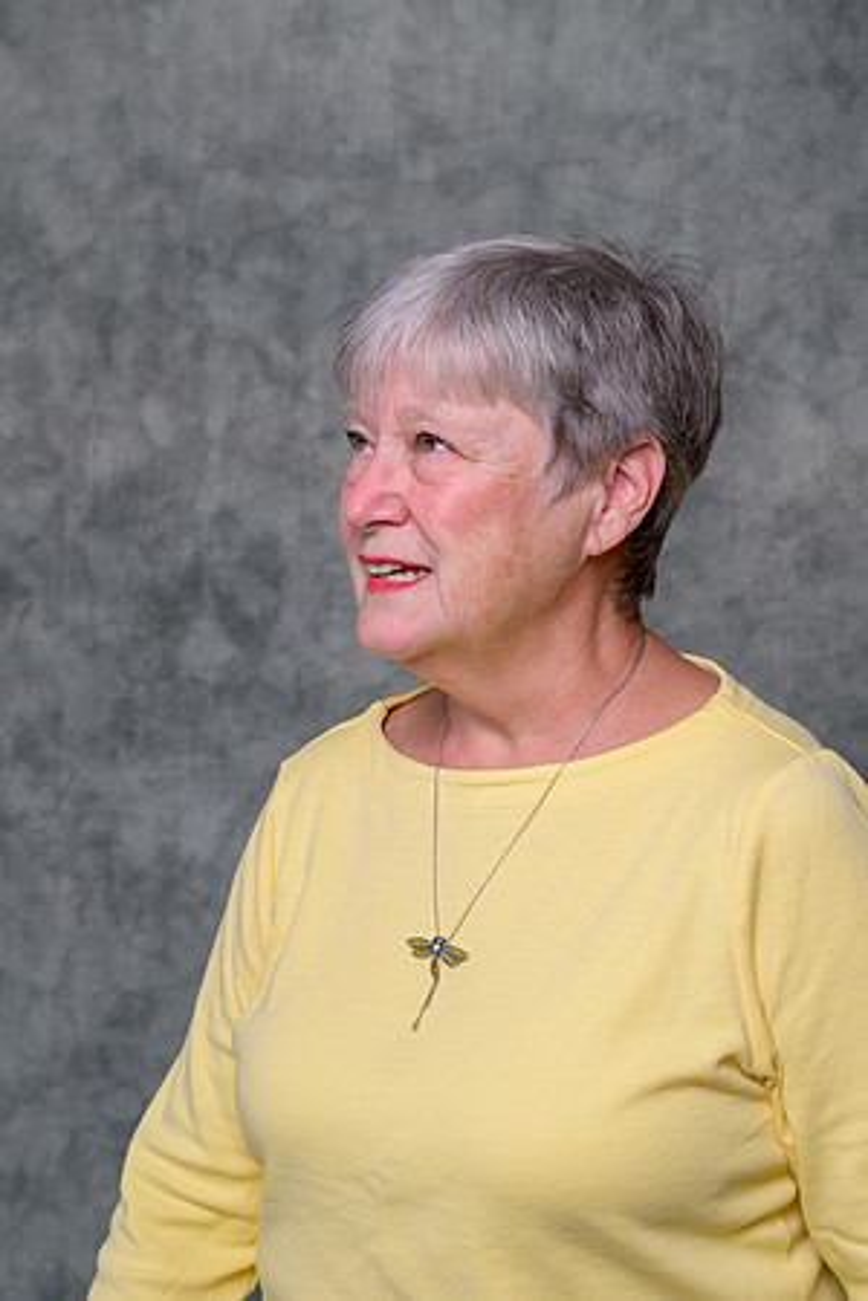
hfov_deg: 19.5
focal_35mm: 70
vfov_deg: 28.8
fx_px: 2531
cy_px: 650
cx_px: 434
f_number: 10
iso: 400
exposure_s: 1/125
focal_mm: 70
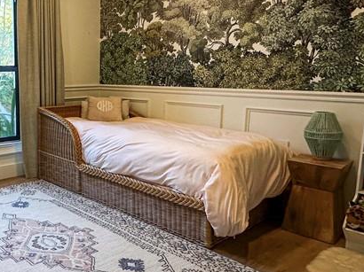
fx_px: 368
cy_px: 122
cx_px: 40
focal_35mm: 35
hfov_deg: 47.6
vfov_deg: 40.6
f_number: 2.2
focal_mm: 2.22
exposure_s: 1/120
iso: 200
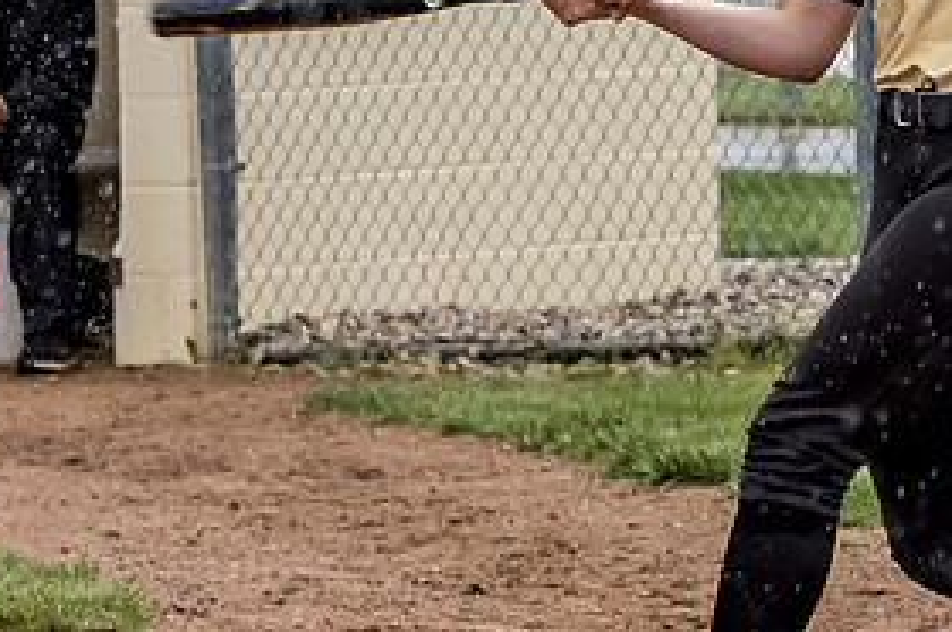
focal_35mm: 535
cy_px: 19
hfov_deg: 3.9
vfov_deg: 2.6
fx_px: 14131
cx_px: 1027
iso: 2000
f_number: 4.5
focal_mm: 84
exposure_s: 1/1000
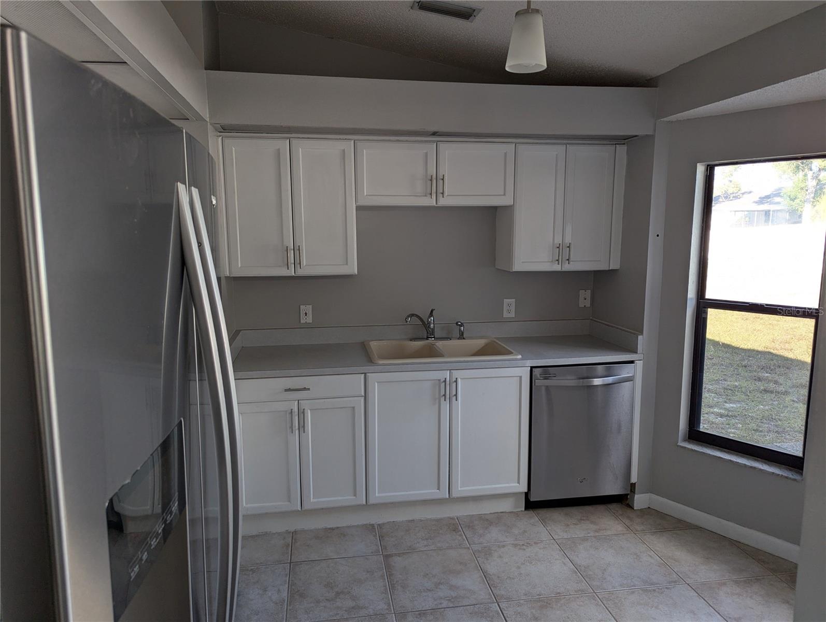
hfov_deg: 71.5
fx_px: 573
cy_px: 311
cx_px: 413
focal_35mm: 24
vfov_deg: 56.9
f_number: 1.85
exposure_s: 1/143
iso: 51
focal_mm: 6.81
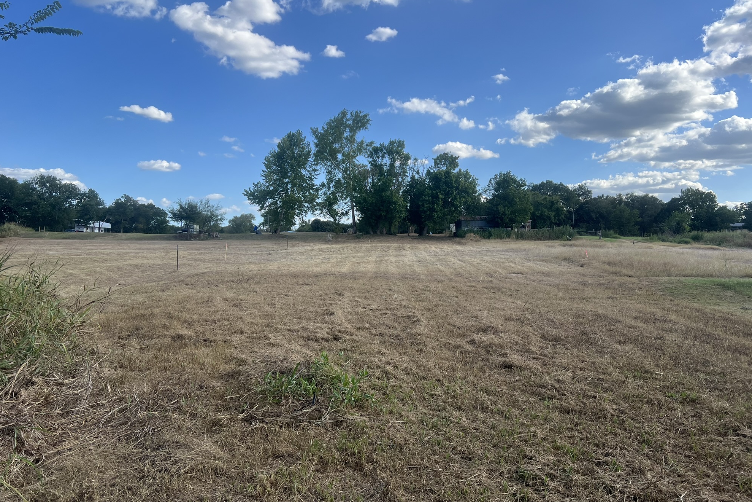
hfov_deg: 65.5
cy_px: 245
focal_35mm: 28
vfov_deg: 46.4
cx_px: 385
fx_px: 585
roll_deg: -1.2
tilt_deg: +1.1
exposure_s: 1/2404
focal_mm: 5.7
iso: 50
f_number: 1.5
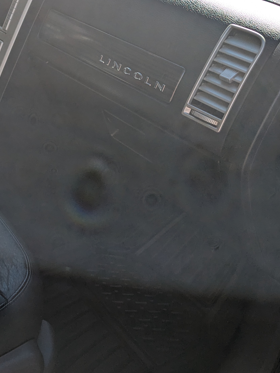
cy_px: 131
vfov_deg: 38.6
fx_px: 529
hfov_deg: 29.2
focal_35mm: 49
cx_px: 71
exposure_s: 1/754
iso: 37
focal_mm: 4.38
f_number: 1.73
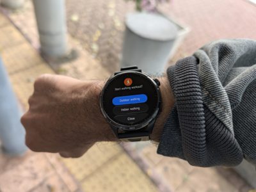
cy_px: 96
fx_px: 177
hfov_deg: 71.6
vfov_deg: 56.8
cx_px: 128
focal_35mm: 24
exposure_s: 1/70.3
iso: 21
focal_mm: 6.9
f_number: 1.68
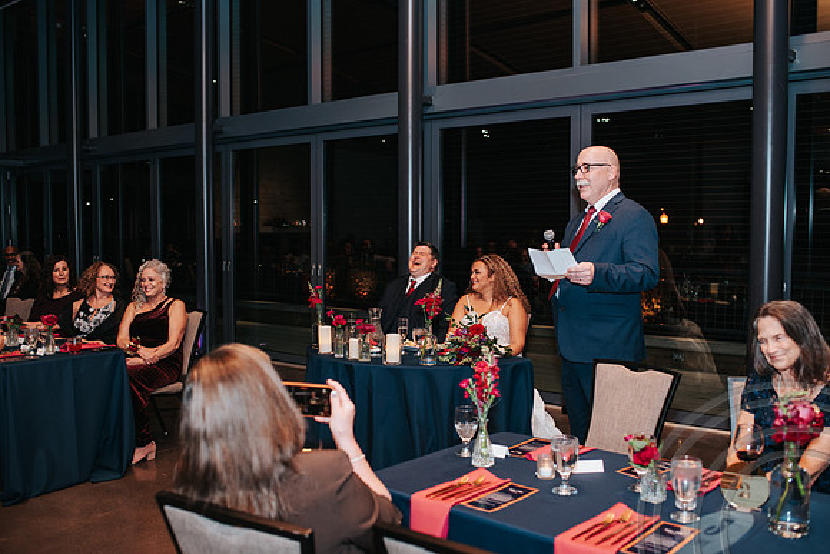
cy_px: 277
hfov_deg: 54.4
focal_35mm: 35
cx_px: 415
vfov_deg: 37.9
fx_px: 807
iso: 1000
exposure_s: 1/200
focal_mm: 35
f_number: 2.8
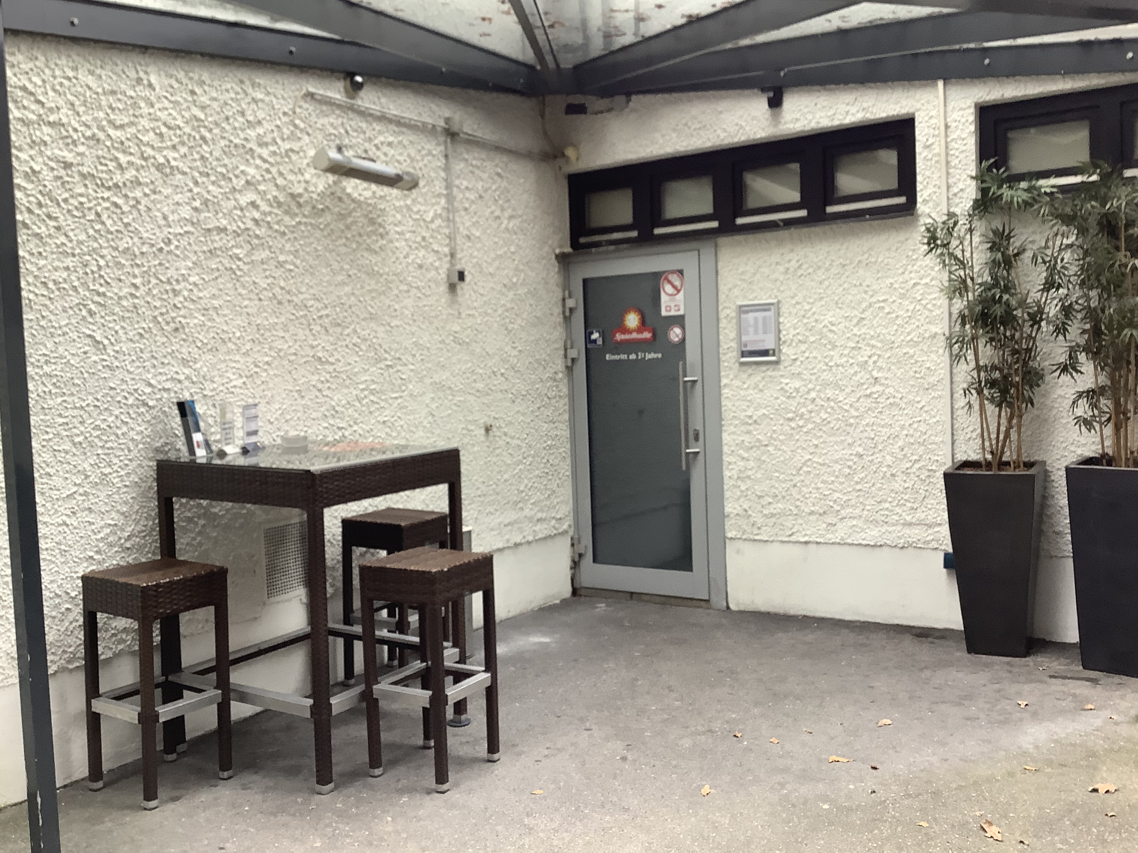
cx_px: 584
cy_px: 430
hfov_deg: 56.8
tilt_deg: -3.0
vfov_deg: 44.2
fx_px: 1052
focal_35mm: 32
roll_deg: +1.3
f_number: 2.4
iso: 80
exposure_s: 1/50
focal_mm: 3.3
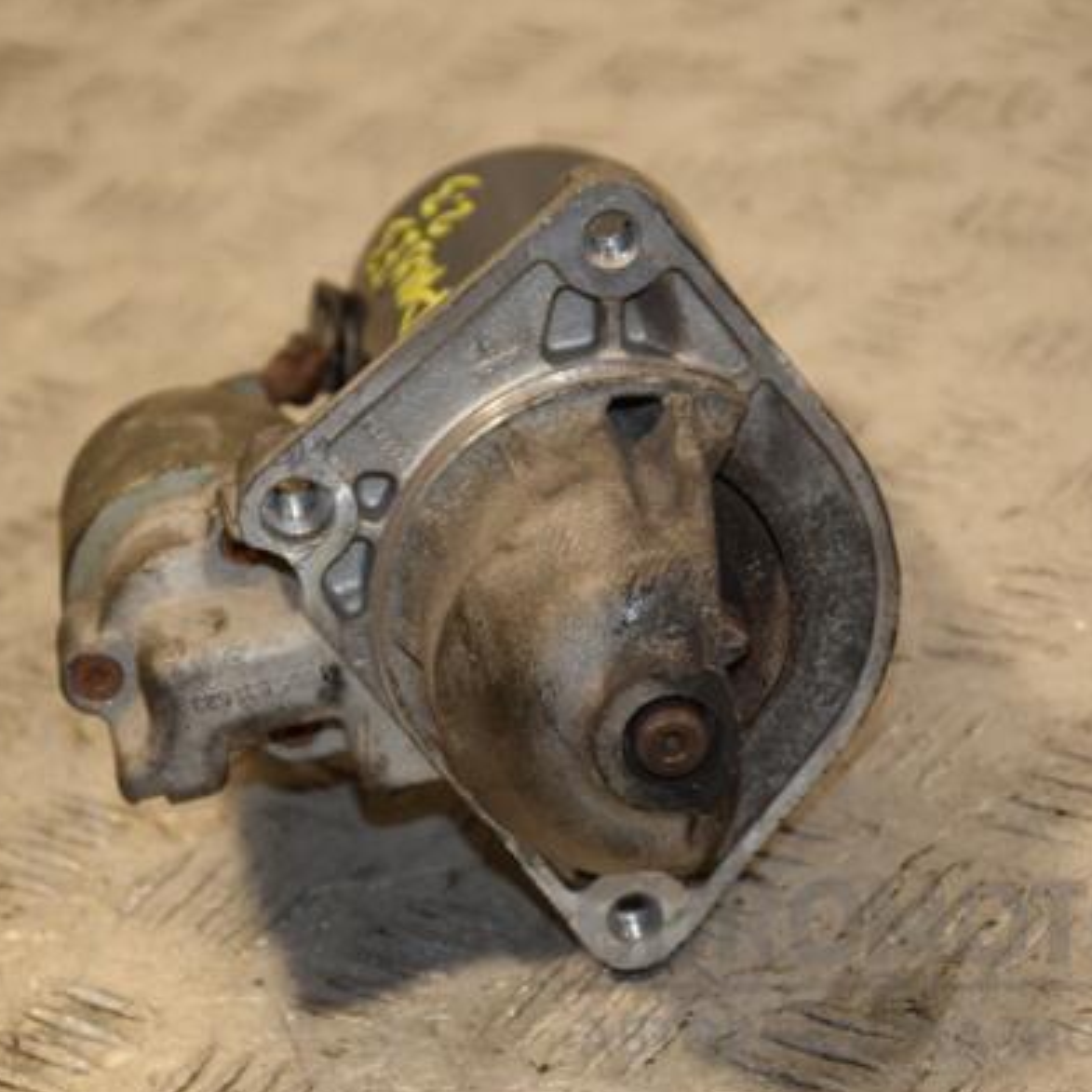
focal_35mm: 147
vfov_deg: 11.9
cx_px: 525
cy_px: 550
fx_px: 5234
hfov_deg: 11.9
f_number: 5.3
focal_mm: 75
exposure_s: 1/160
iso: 800
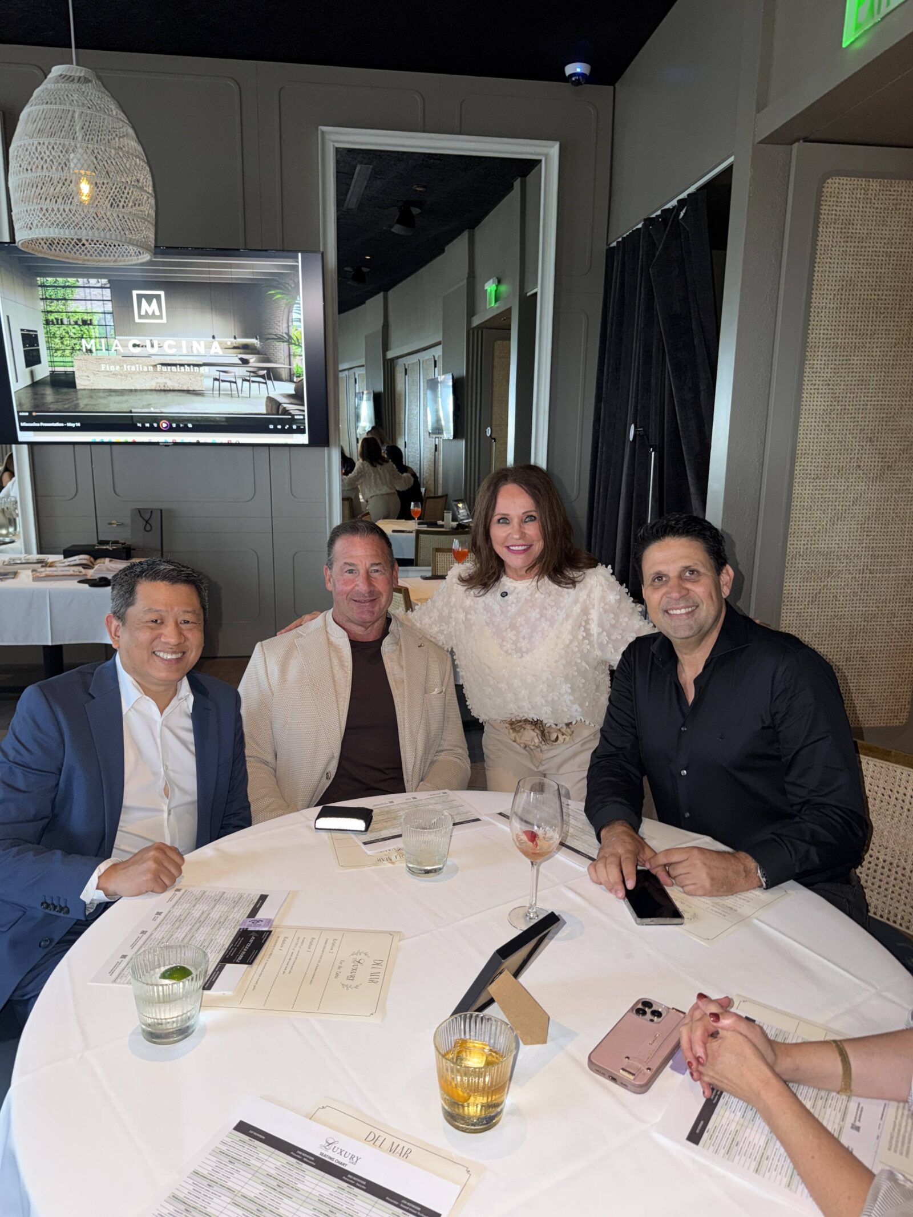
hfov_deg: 56.8
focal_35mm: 24
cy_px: 608
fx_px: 844
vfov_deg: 71.6
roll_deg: -0.9
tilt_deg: -12.1
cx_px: 456
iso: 80
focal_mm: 6.76
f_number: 1.78
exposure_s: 1/14
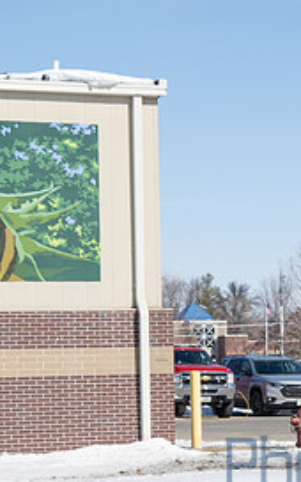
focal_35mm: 152
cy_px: 318
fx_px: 1995
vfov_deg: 13.7
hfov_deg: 8.4
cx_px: 483
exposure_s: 1/500
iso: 250
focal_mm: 70
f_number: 10
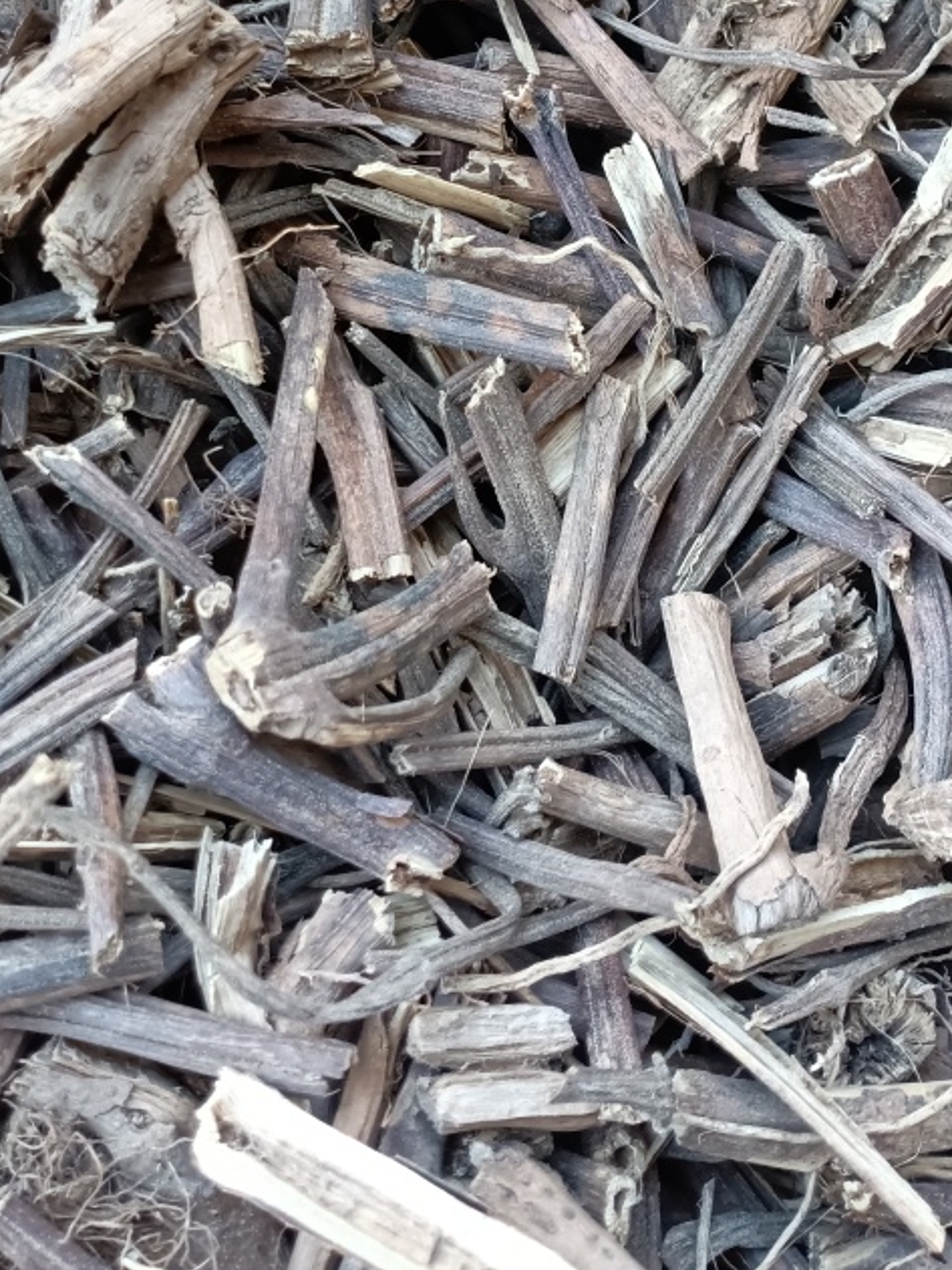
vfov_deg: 41.9
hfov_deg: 32.8
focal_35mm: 44
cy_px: 343
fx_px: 1614
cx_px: 386
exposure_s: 1/50
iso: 329
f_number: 1.8
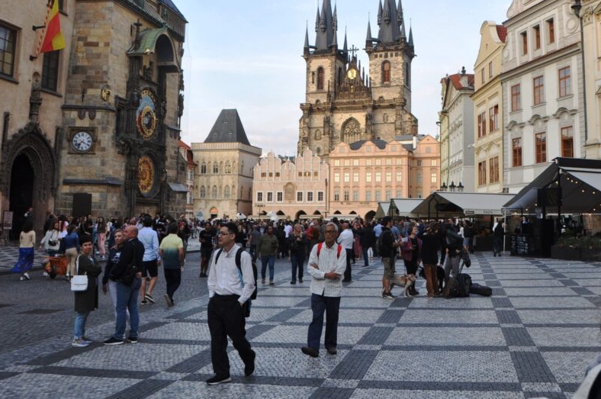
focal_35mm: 37
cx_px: 359
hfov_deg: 51.6
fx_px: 617
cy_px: 135
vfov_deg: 35.5
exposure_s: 1/125
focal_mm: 18
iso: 400
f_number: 5.6
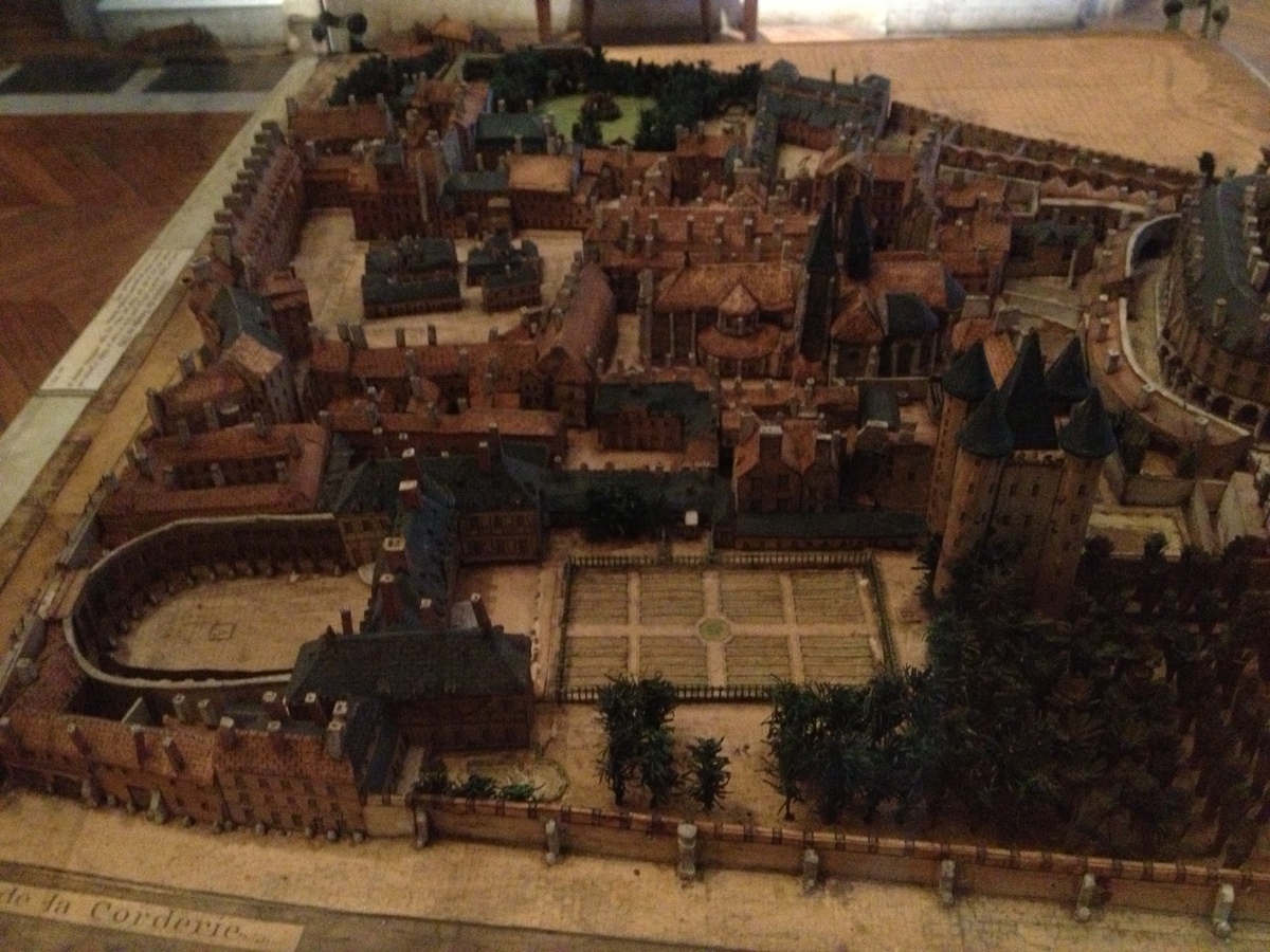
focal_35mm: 35
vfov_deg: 40.7
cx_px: 635
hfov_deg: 52.6
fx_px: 1284
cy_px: 476
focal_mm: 4.28
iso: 800
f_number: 2.4
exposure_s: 1/15
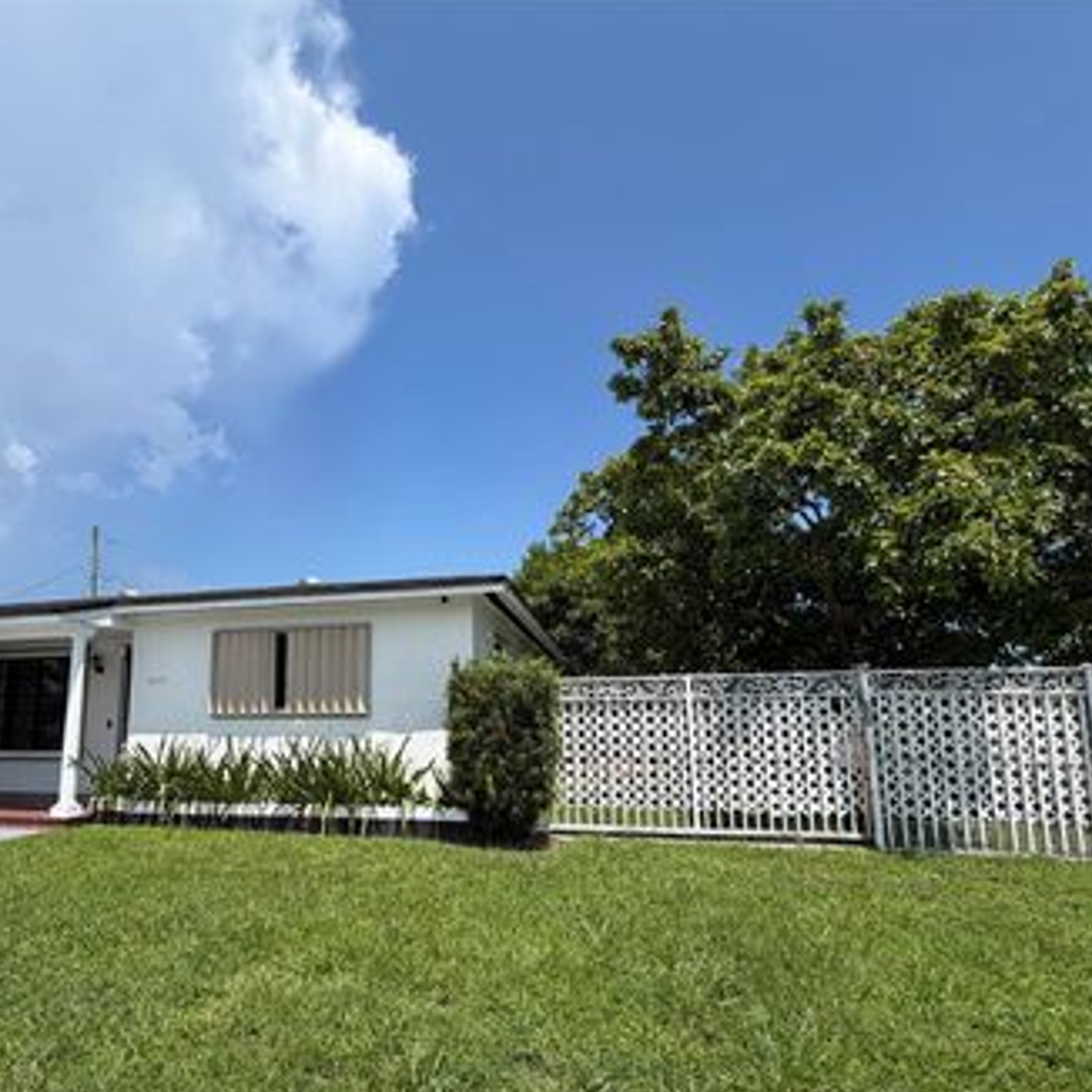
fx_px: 678
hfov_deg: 76.8
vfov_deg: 77.3
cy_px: 618
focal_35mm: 19
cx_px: 435
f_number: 2.2
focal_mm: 2.22
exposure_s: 1/841
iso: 20
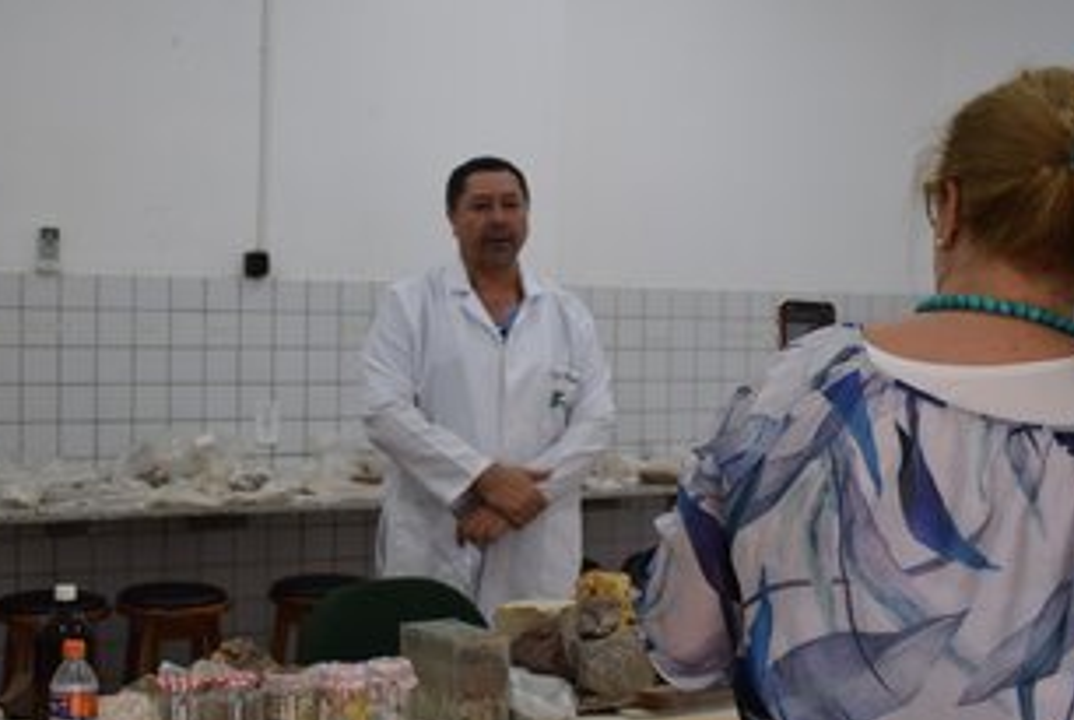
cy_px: 386
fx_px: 1703
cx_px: 516
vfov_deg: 23.9
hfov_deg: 35.0
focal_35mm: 57
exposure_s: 1/100
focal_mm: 30
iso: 400
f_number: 5
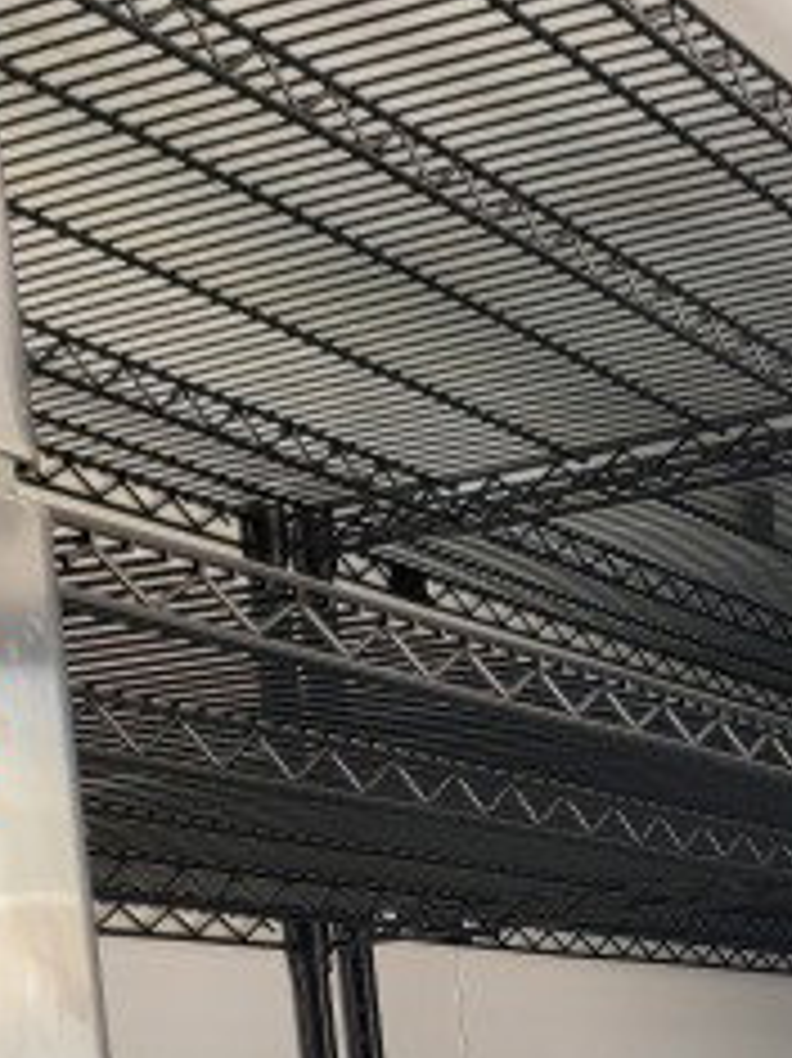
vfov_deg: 20.5
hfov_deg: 17.1
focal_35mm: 83
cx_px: 891
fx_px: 2534
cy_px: 1542
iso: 50
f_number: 1.8
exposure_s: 1/120
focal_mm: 6.7
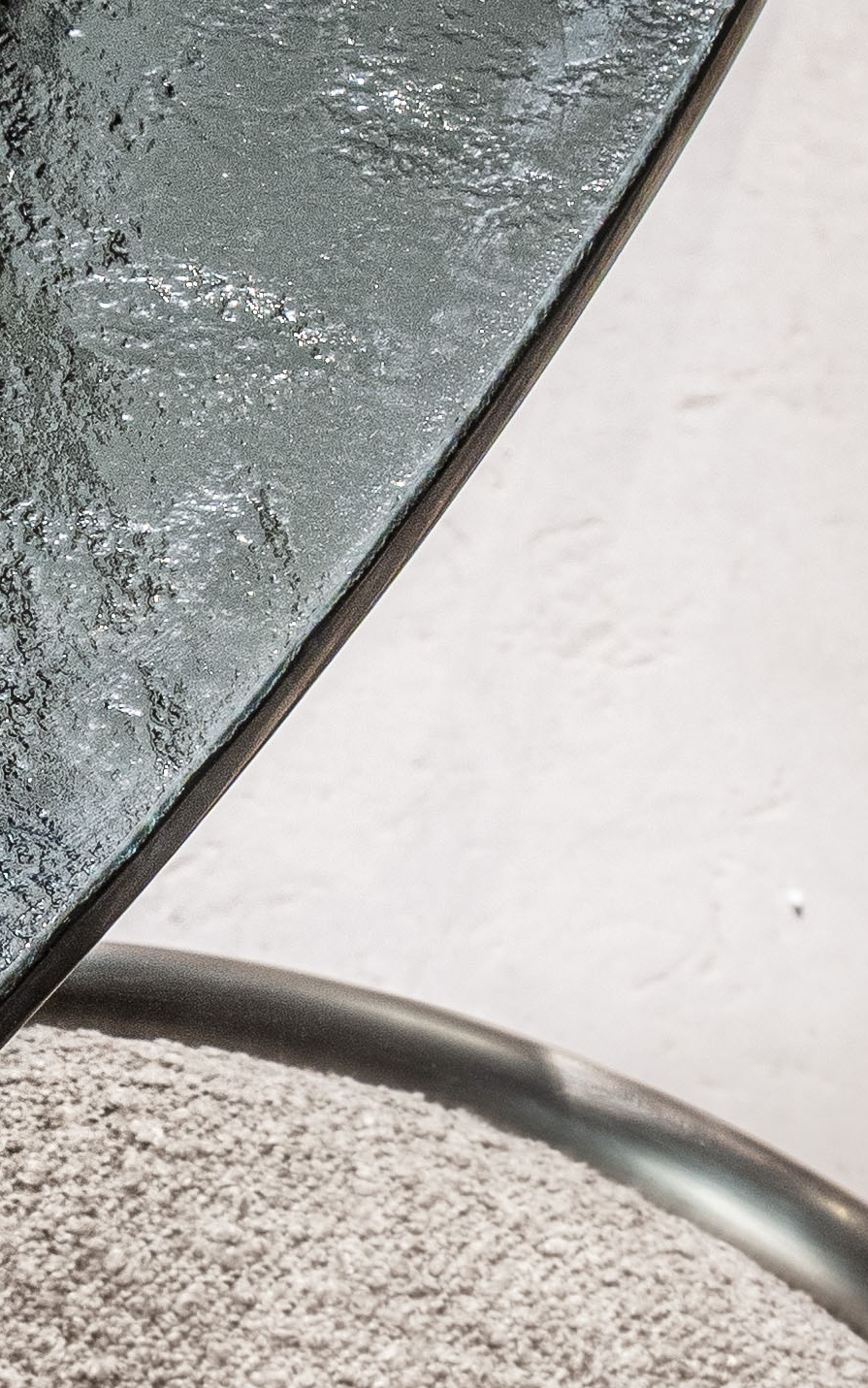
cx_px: -13
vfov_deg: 10.3
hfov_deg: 6.4
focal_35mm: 203
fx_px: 7680
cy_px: 985
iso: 100
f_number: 10
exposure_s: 1/3
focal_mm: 30
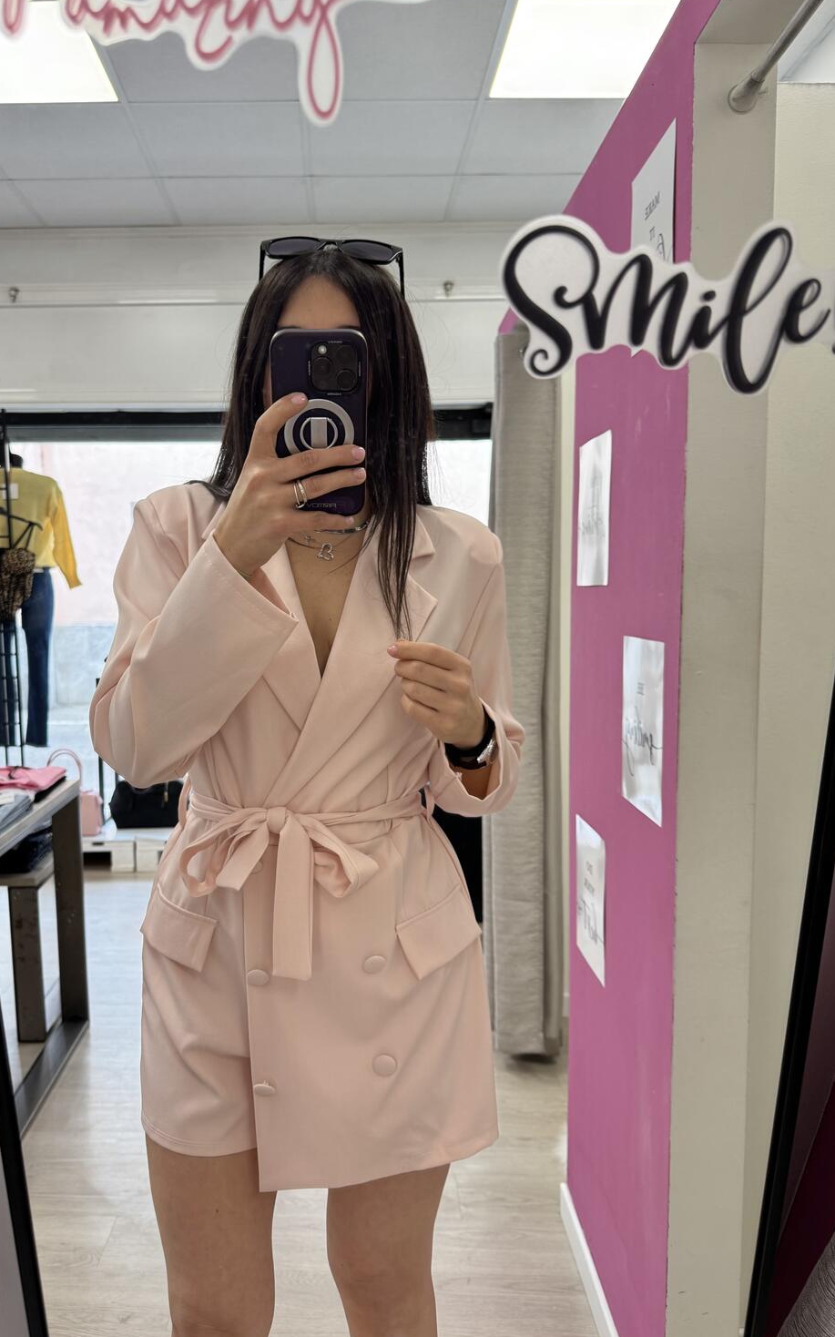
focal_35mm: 26
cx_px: 346
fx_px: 947
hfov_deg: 47.4
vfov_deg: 70.4
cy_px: 677
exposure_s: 1/100
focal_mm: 6.76
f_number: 1.78
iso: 125
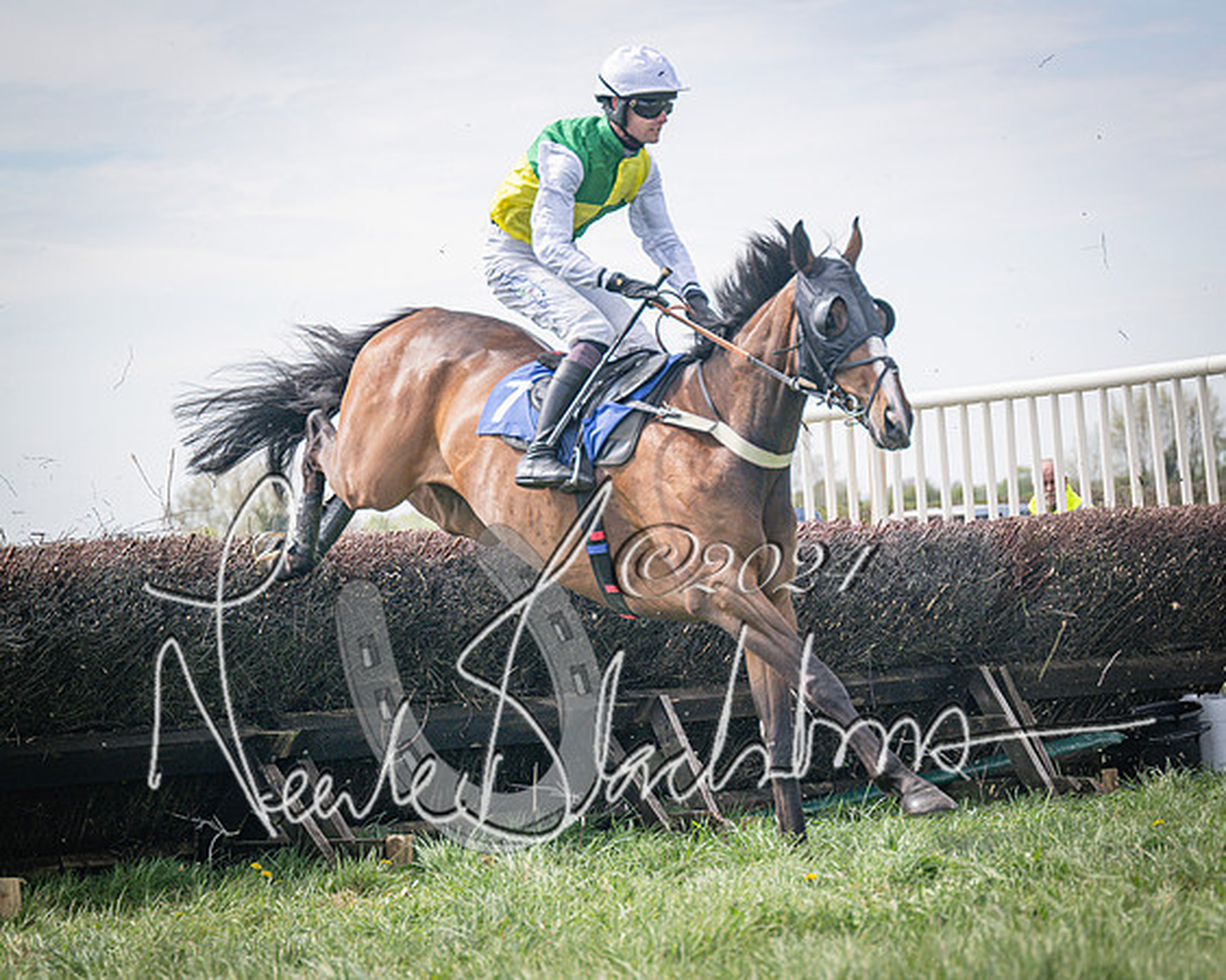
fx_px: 4962
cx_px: 818
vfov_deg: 11.3
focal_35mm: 137
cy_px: 509
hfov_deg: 14.1
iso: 200
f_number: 4
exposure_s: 1/2500
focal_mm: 98
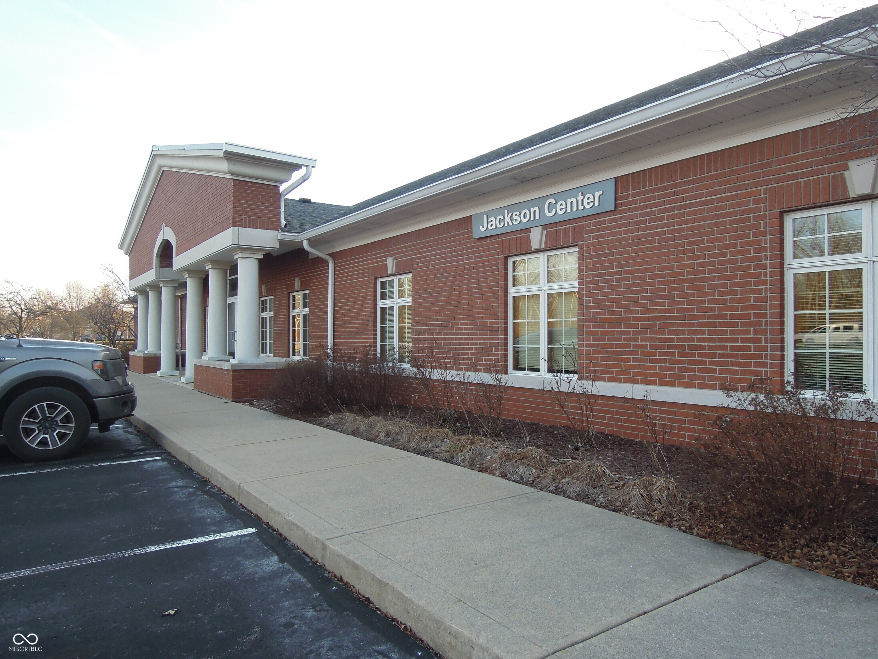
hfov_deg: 71.6
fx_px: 609
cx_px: 439
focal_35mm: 24
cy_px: 330
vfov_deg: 56.8
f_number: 2.8
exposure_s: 1/250
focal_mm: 4.3
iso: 160
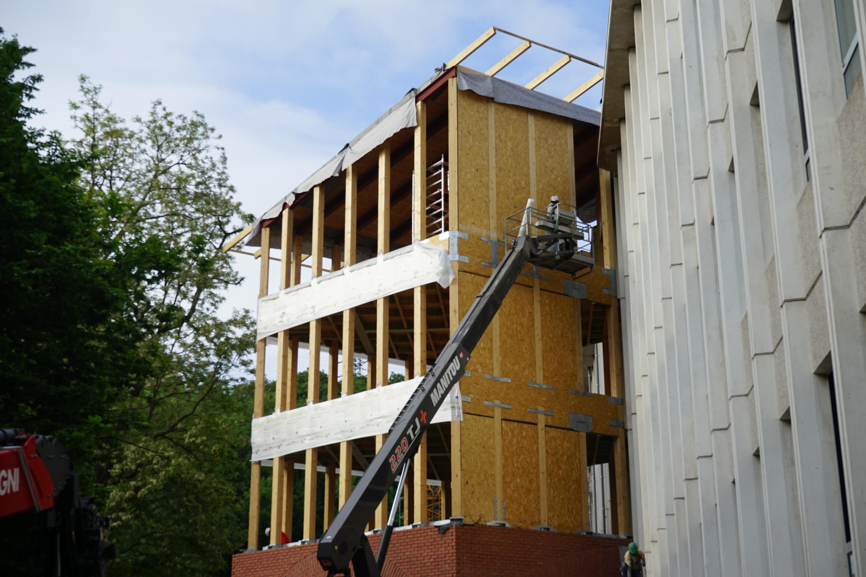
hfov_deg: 40.3
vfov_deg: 27.5
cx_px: 433
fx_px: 1179
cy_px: 288
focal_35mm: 49
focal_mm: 49
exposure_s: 1/100
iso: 100
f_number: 10
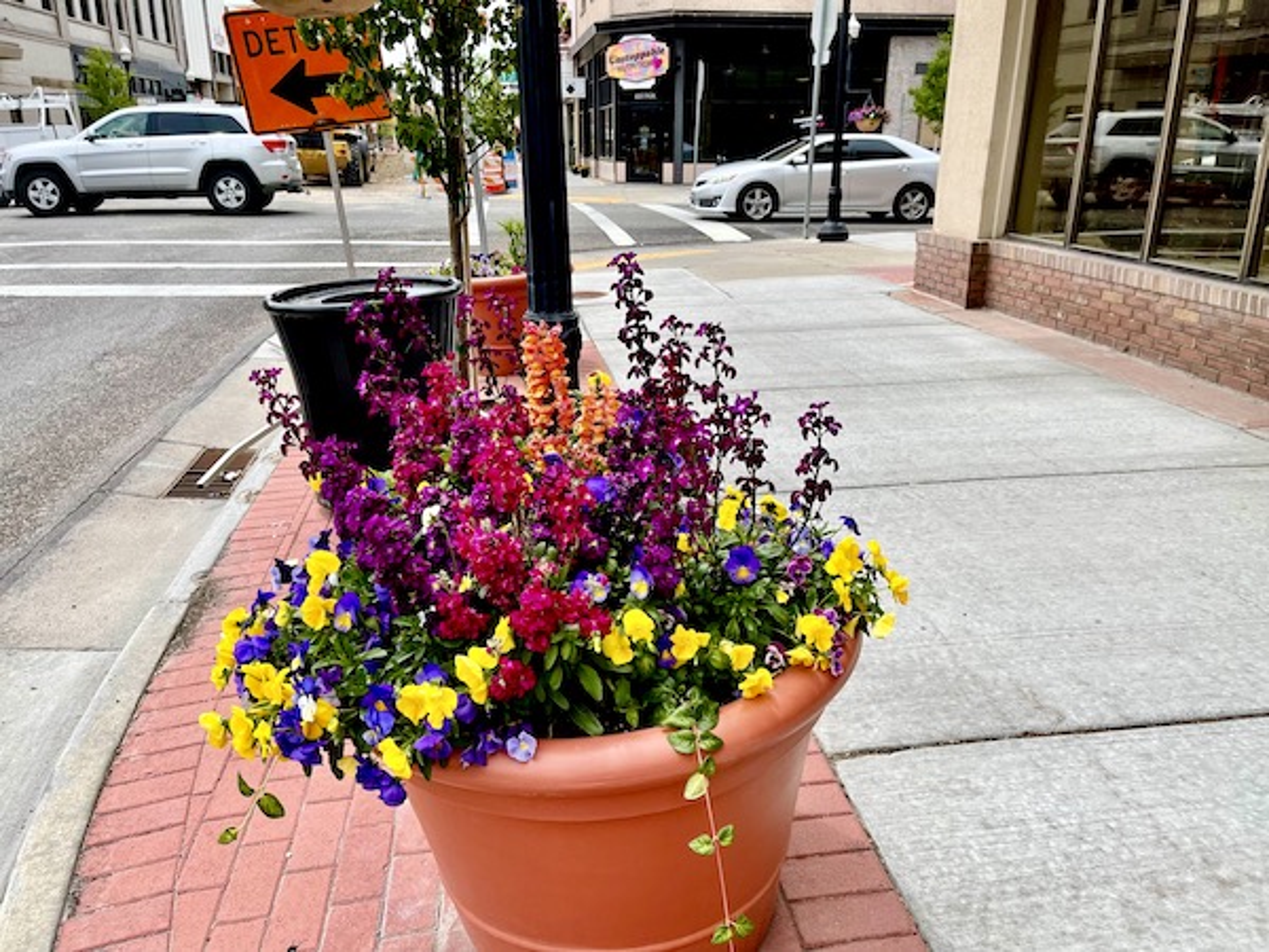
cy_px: 476
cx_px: 634
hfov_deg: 67.3
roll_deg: +1.5
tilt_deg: -20.5
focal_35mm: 26
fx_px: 953
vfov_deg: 53.1
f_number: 1.6
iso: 32
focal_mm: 5.1
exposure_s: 1/2123
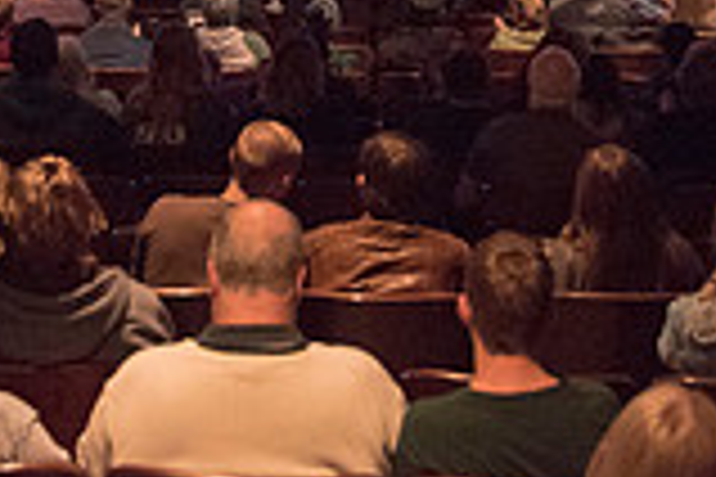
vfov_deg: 11.0
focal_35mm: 117
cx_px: 320
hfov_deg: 17.5
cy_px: -358
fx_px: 2327
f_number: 2.8
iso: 4000
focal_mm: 32
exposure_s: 1/160
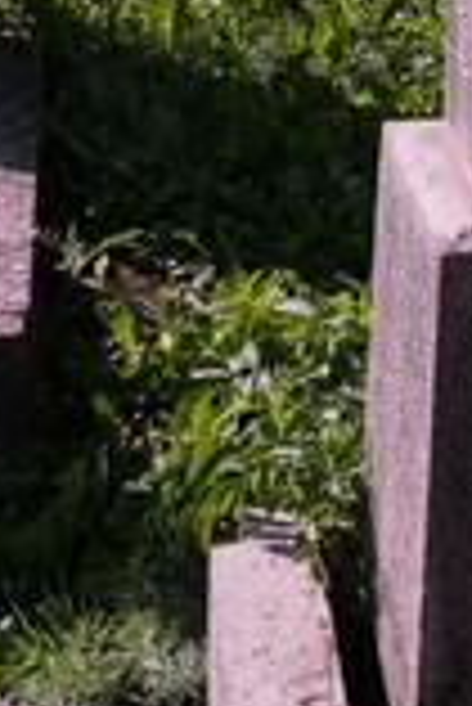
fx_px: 2021
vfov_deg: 18.4
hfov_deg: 12.3
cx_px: 827
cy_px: -216
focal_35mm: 103
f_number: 5.6
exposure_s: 1/420
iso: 160
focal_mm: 18
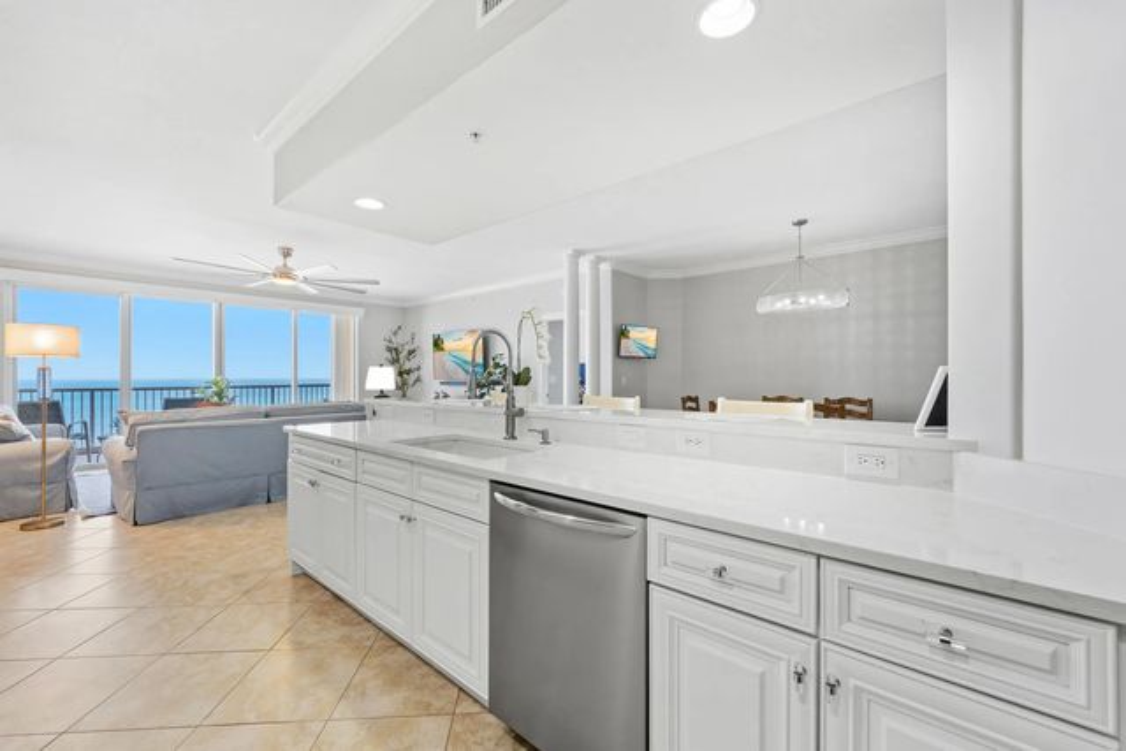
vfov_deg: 81.2
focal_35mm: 14
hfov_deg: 104.2
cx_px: 563
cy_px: 376
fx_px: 438
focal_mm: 14
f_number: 9
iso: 250
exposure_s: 1/2.5
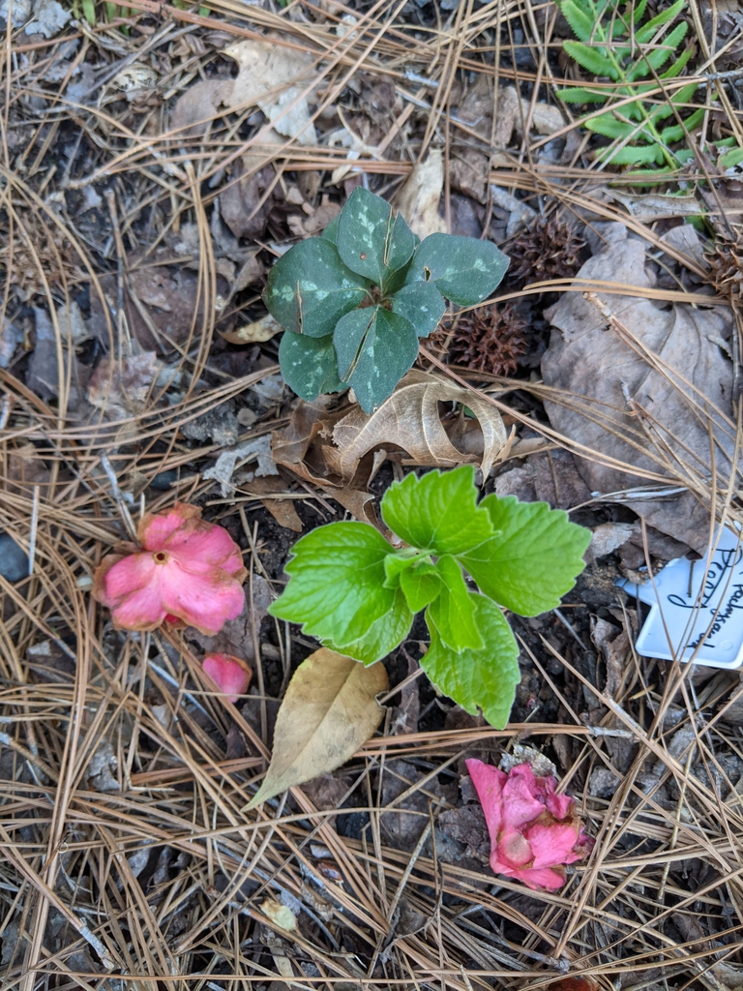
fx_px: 773
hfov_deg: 51.4
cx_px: 372
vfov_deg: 65.3
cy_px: 496
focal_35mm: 27
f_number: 1.8
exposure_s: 1/125
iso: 122
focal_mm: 4.44
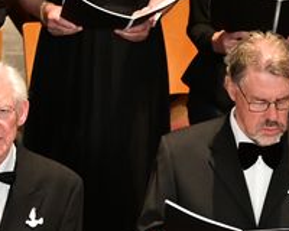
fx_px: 2874
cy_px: 131
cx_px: 121
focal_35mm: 336
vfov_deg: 4.6
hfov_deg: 5.8
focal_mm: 70
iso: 2000
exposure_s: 1/80
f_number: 4
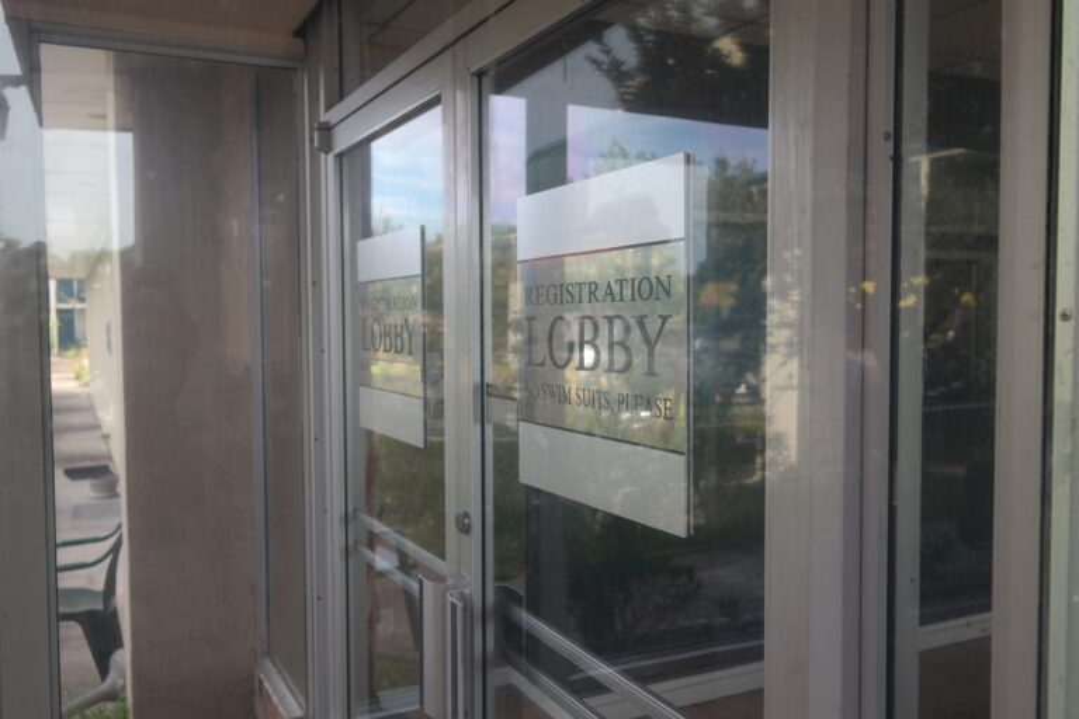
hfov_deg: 61.9
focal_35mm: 30
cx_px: 540
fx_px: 899
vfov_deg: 43.6
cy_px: 360
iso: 100
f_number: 3.5
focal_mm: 20
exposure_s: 1/80
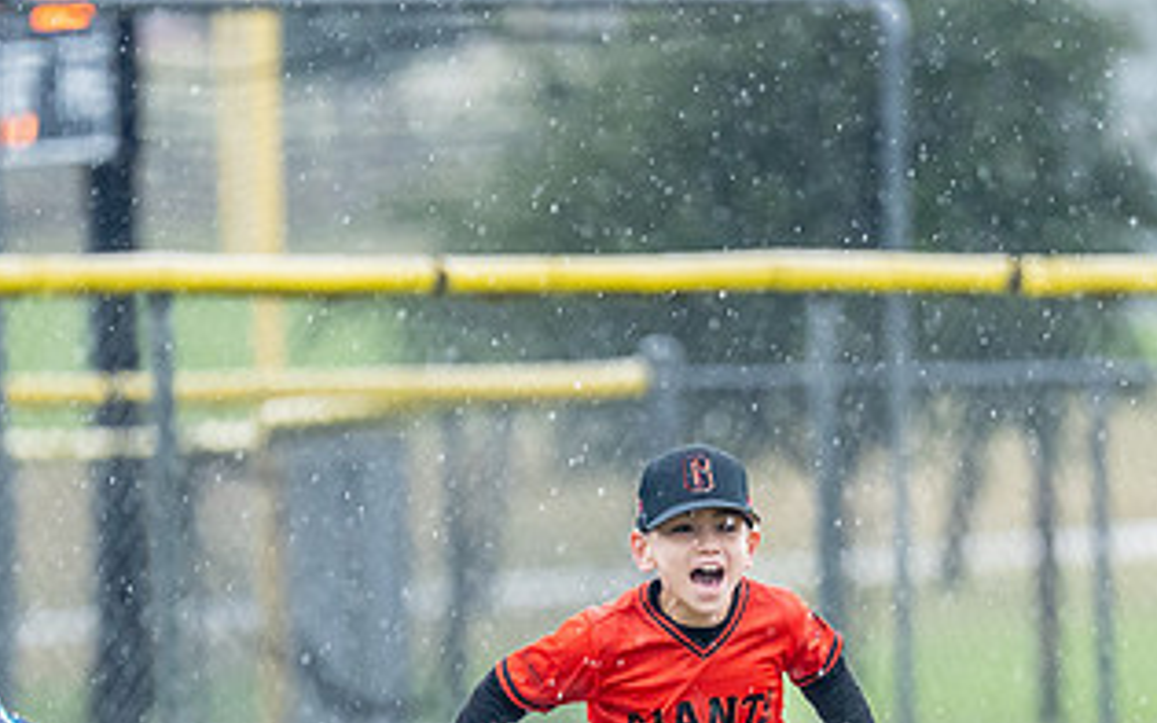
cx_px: 535
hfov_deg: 3.3
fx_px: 19995
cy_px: 805
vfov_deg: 2.1
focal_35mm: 634
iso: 1250
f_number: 2.8
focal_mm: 200
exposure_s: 1/1000
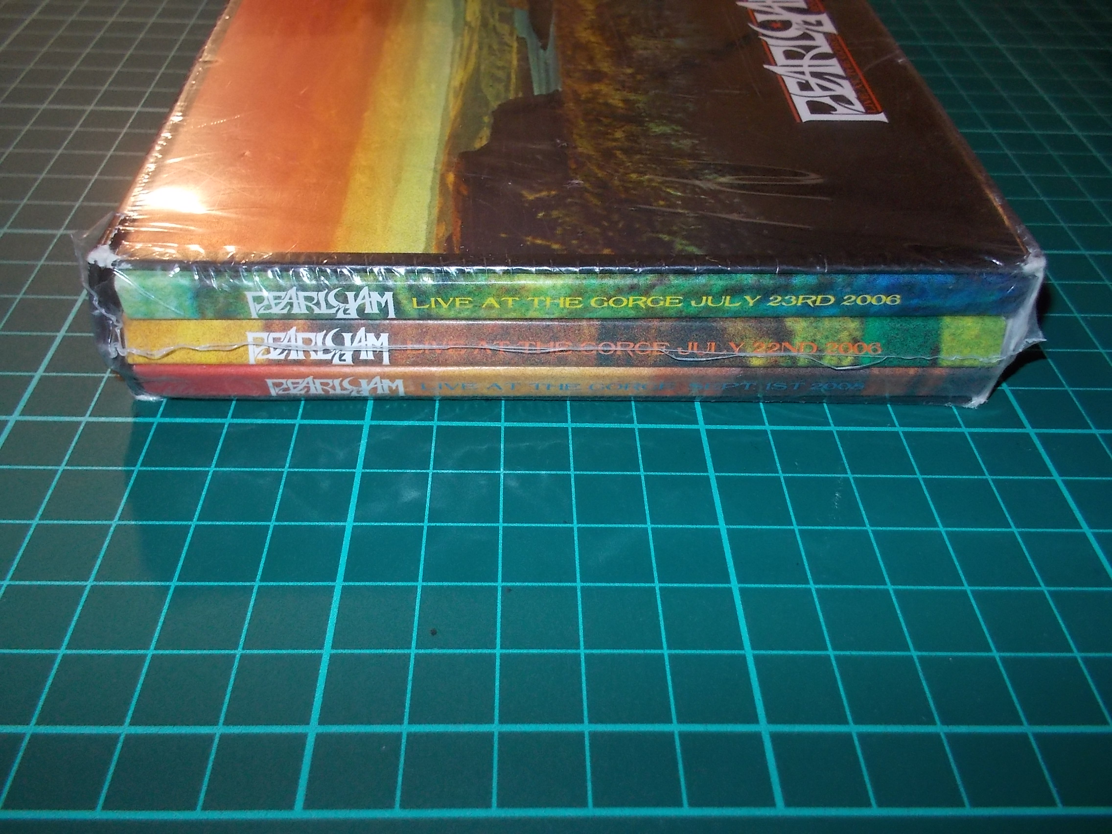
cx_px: 556
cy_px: 417
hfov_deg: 61.7
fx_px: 932
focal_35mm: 29
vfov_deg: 48.2
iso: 200
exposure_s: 1/30
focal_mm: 4.1
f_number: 3.3
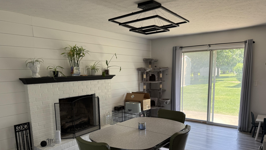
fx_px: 190
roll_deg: +1.2
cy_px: 99
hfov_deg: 69.9
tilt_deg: -7.4
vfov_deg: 42.4
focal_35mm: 27
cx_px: 133
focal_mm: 6.76
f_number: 1.78
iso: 80
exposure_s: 1/187
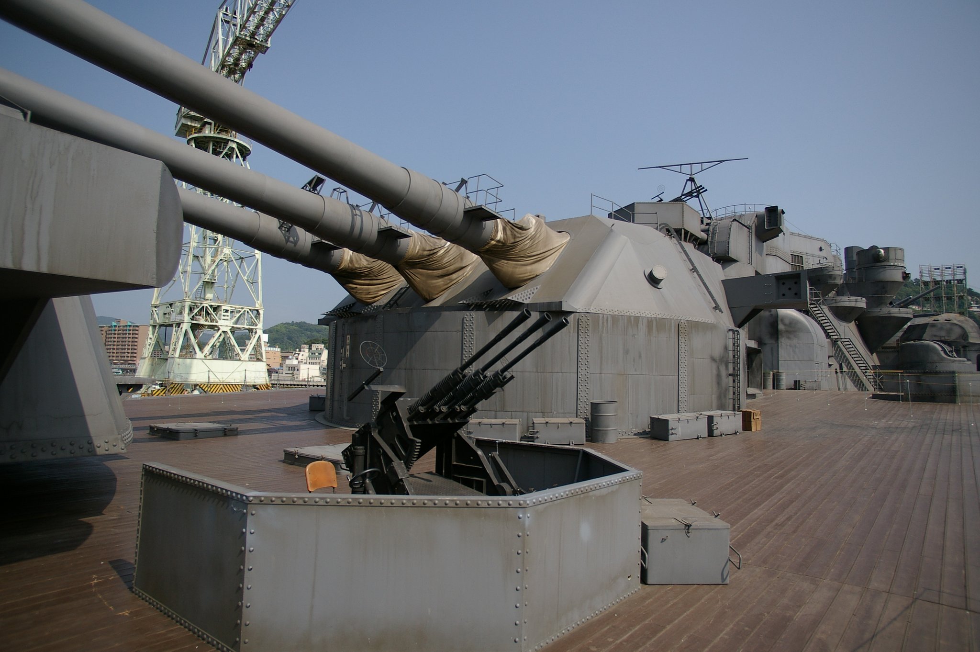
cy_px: 326
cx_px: 490
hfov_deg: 81.2
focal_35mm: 21
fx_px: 571
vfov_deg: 59.4
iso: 200
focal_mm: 14
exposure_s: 1/3000
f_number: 3.5
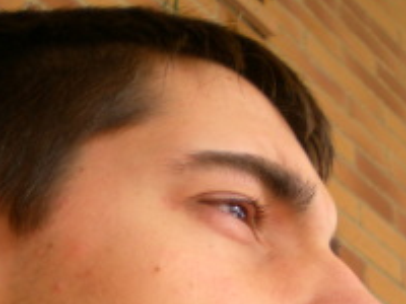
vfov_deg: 15.1
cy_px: 350
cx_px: 219
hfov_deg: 20.6
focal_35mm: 95
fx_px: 1114
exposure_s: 1/89.7
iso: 50
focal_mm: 6.3
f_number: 3.1
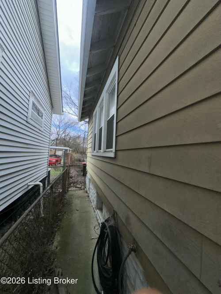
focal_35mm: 14
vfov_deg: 102.1
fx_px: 119
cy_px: 147
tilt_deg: +4.8
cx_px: 110
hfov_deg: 85.7
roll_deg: -1.8
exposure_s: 1/540
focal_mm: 2.22
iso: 32
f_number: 2.2
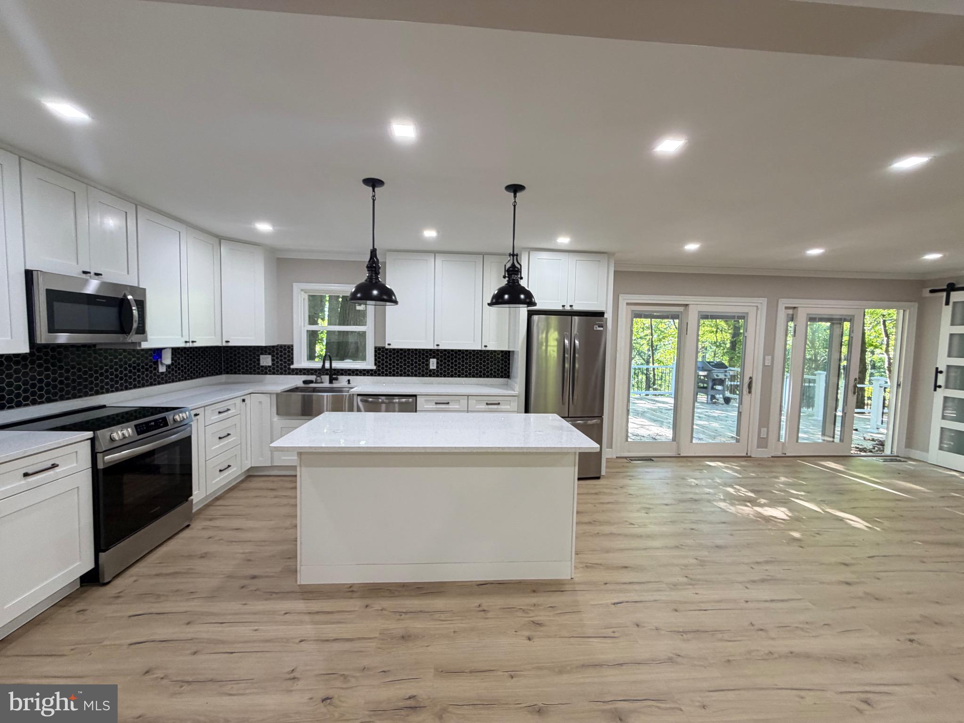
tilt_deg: -2.3
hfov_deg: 102.1
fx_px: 390
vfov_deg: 85.7
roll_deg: -0.9
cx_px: 482
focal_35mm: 14
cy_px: 362
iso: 160
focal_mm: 2.22
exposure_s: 1/60
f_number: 2.2
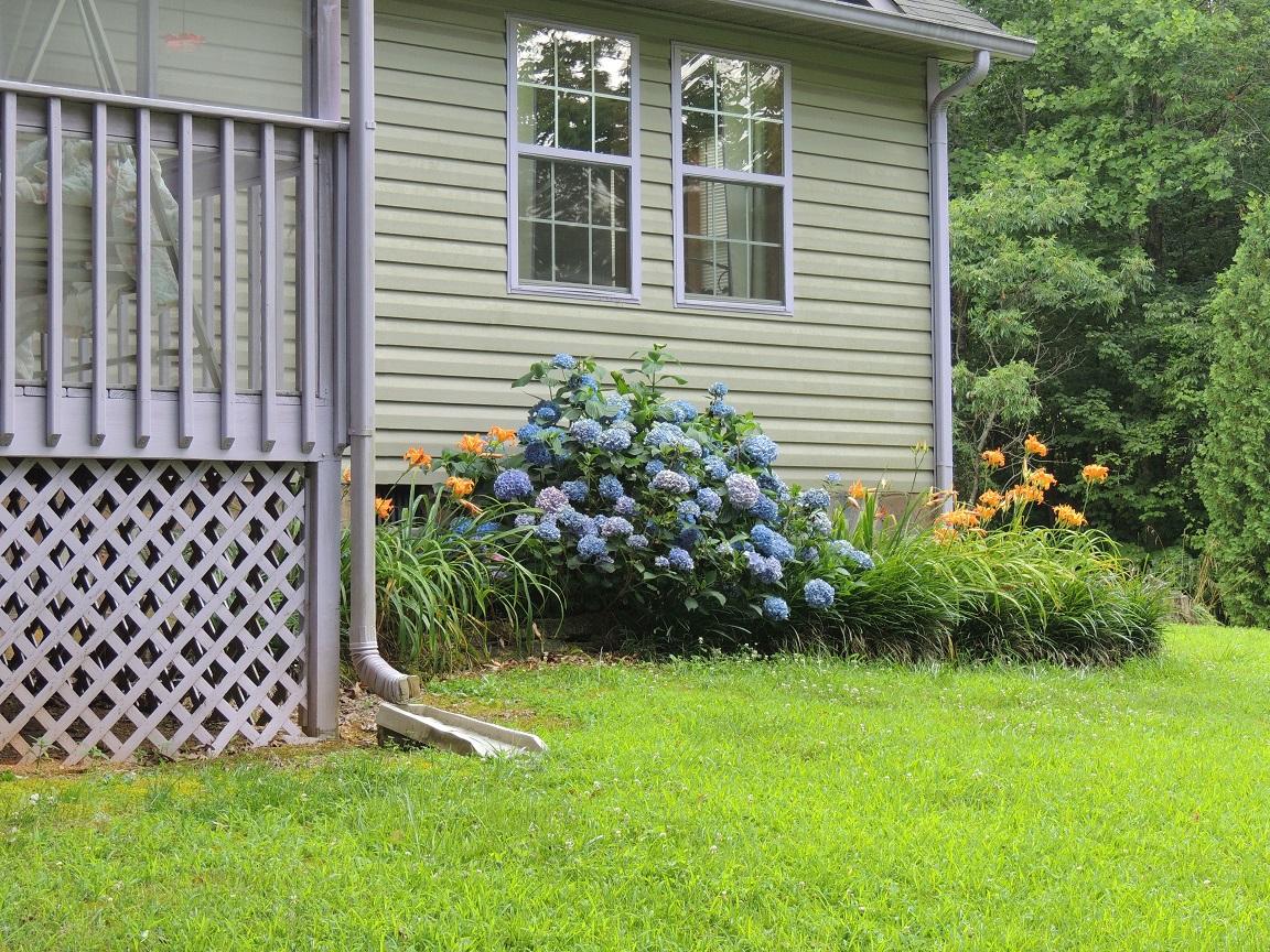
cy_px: 476
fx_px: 2568
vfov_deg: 21.0
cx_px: 635
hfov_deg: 27.8
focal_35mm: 70
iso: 160
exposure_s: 1/60
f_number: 4.3
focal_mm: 12.4
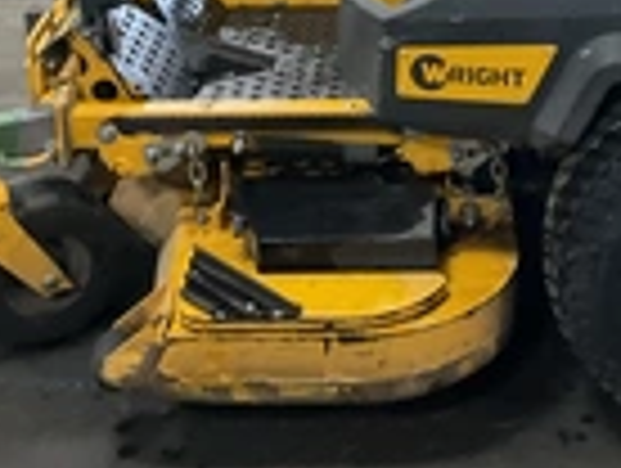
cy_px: -63
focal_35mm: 84
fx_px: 1510
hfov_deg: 22.8
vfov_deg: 17.0
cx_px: 522
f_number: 1.8
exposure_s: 1/60
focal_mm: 3
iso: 200
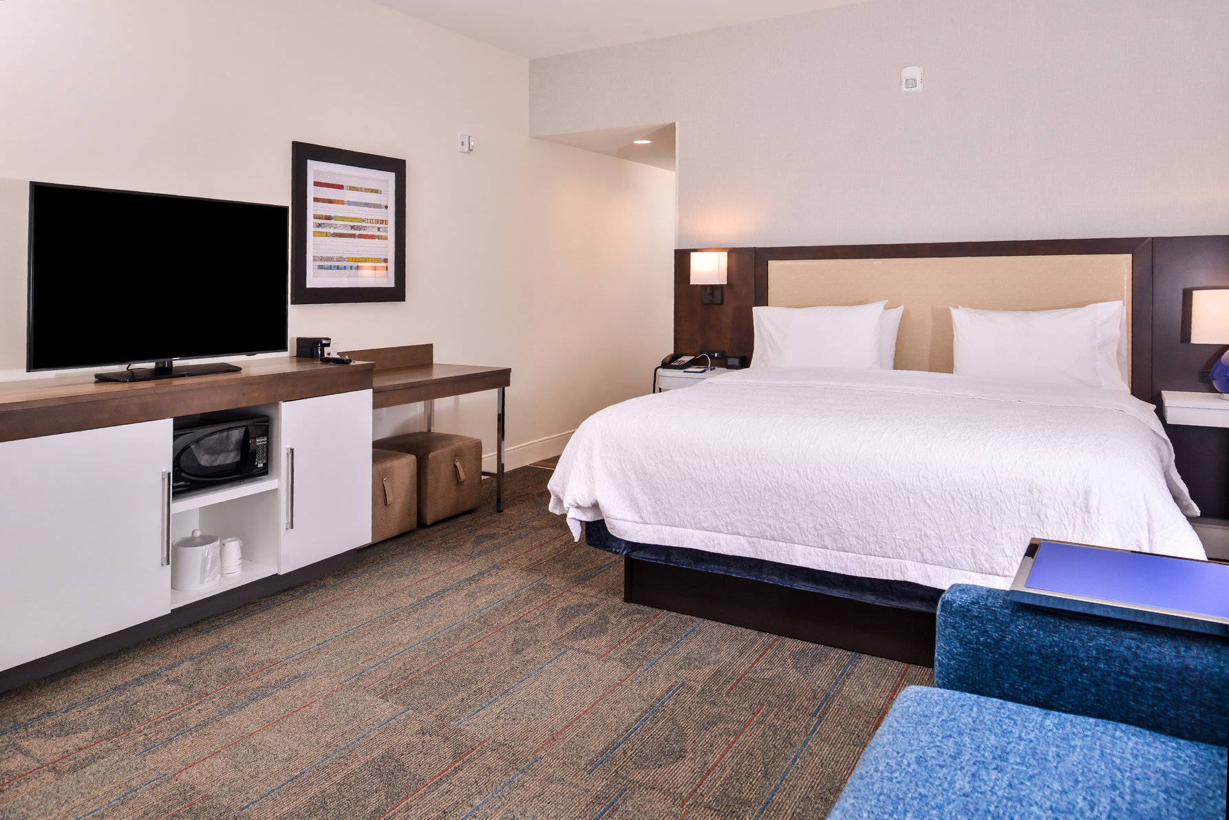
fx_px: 820
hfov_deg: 73.7
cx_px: 614
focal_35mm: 24
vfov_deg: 53.2
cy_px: 410
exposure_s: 1/125
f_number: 7.1
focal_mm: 24
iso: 400
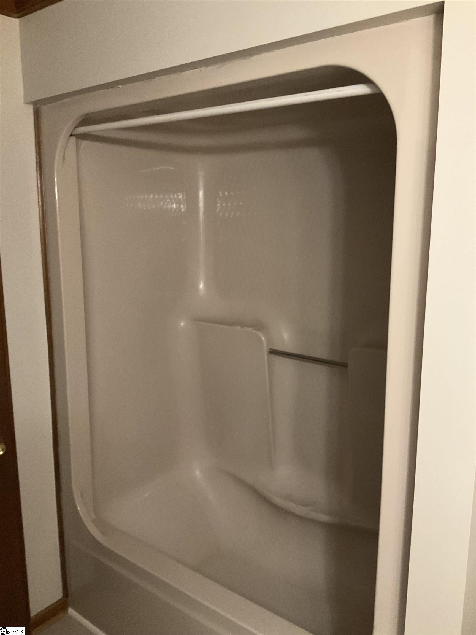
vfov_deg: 61.7
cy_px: 318
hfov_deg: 48.2
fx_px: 532
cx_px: 238
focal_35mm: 29
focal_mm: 3
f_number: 1.8
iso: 320
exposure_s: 1/30
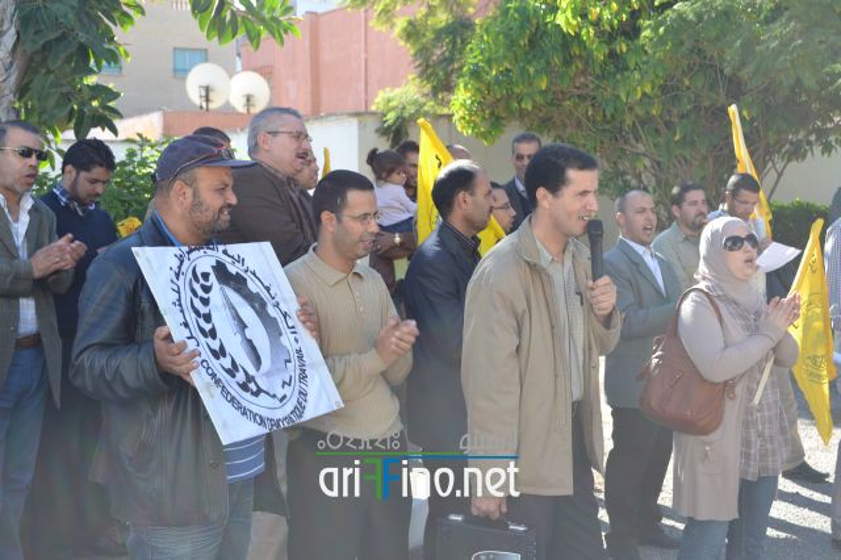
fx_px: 1226
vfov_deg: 25.7
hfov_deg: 37.9
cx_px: 420
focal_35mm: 52
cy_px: 280
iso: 100
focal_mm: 35
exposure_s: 1/125
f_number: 5.6
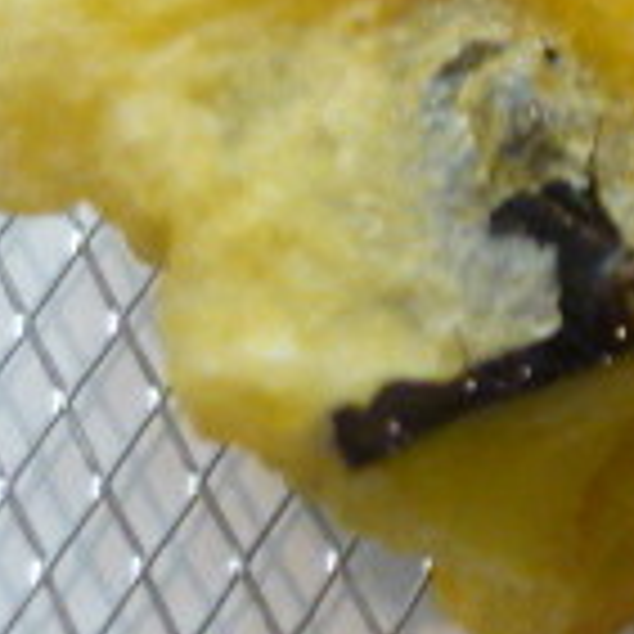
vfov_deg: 13.1
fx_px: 2735
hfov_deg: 12.2
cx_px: 1138
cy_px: 99
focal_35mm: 132
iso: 320
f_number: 2.8
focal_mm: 5.5
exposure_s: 1/30
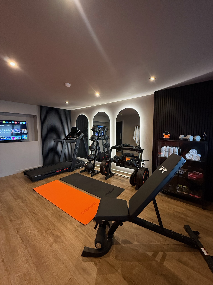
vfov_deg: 102.1
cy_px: 142
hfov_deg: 85.7
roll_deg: -0.1
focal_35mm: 14
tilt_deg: -4.8
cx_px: 106
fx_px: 115
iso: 500
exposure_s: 1/59
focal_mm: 2.22
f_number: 2.2
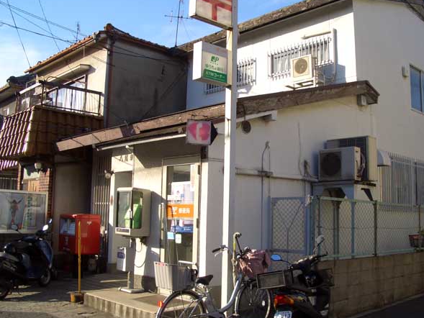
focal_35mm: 38
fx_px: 466
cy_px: 151
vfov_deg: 37.7
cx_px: 219
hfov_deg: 49.0
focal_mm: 5.8
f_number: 4.3
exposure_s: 1/250
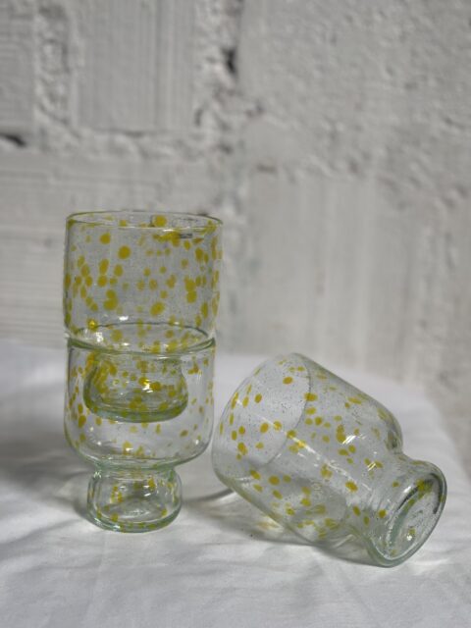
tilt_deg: -10.9
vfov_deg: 30.3
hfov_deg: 22.9
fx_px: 1161
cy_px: 314
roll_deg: -2.8
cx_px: 236
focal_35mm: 64
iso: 40
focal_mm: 7.5
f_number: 2.2
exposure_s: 1/121
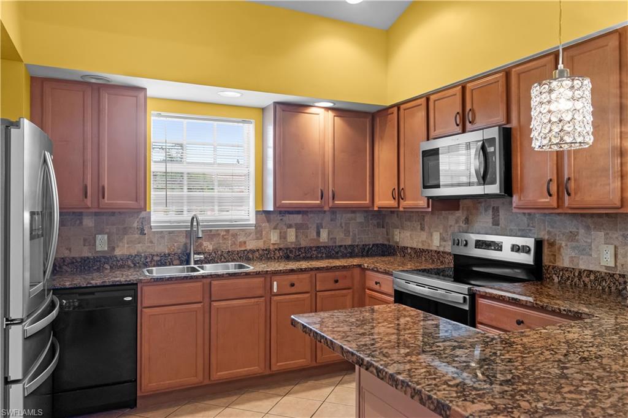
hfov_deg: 70.5
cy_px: 209
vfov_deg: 50.4
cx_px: 314
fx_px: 445
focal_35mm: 26
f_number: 5.3
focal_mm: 17
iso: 800
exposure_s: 1/20
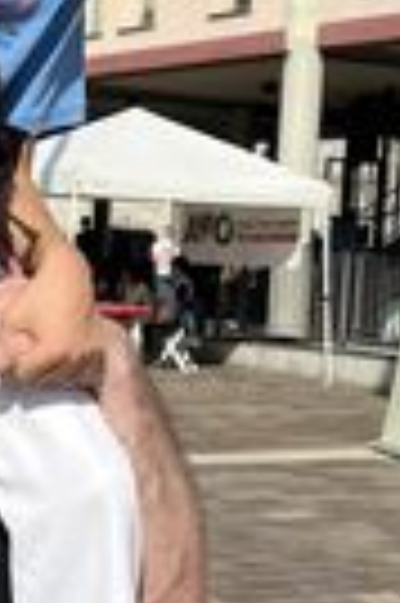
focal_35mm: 101
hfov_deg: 13.3
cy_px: 369
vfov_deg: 20.2
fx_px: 1688
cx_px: -16
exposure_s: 1/5319
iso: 50
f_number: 1.6
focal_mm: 5.1
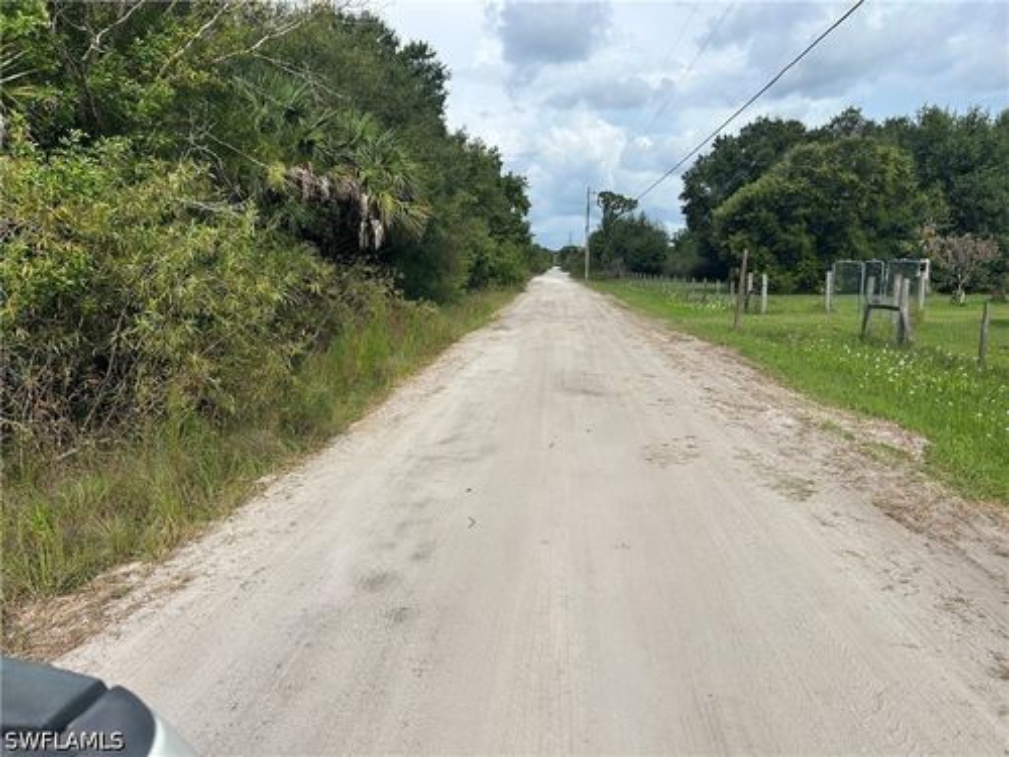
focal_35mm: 26
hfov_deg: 67.3
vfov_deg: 53.1
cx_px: 504
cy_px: 378
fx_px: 758
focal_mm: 5.7
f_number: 1.5
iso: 50
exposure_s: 1/5882
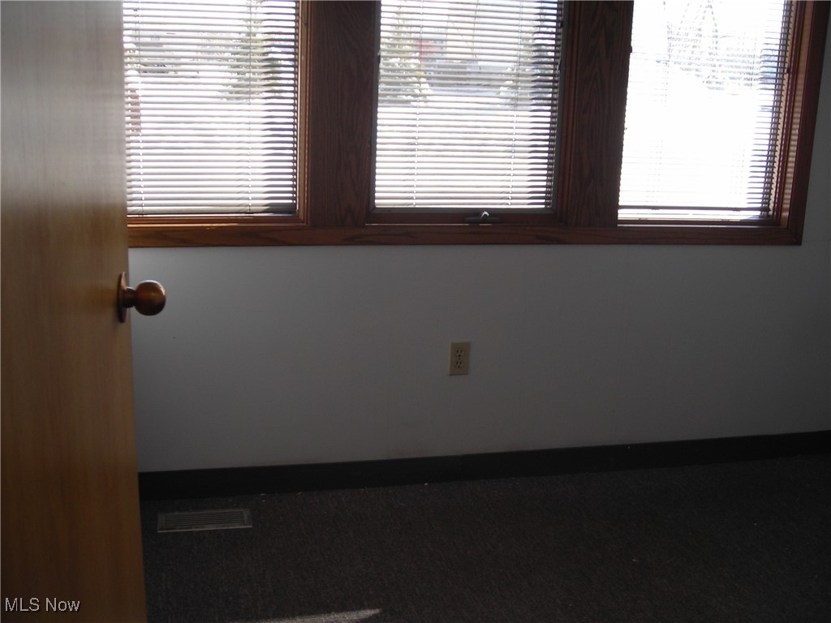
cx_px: 416
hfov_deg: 49.0
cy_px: 312
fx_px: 912
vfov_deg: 37.7
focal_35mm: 38
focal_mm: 6.3
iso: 50
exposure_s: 1/64.7
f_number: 3.2
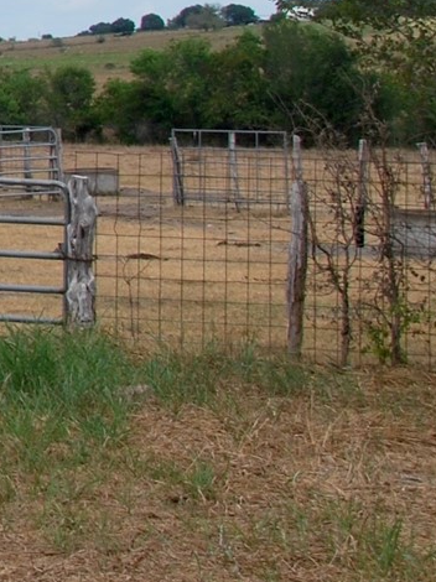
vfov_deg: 10.1
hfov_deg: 7.0
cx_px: -783
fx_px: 3248
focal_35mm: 193
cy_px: -68
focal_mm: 29
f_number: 8
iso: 100
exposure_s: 1/250
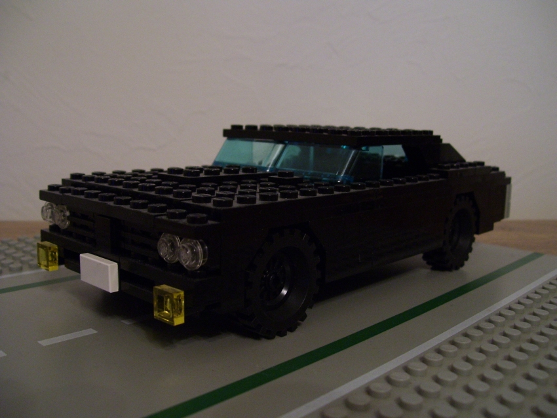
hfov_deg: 50.1
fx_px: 596
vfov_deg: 38.7
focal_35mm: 37
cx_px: 278
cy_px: 209
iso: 160
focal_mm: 6
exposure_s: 1/8
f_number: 2.7
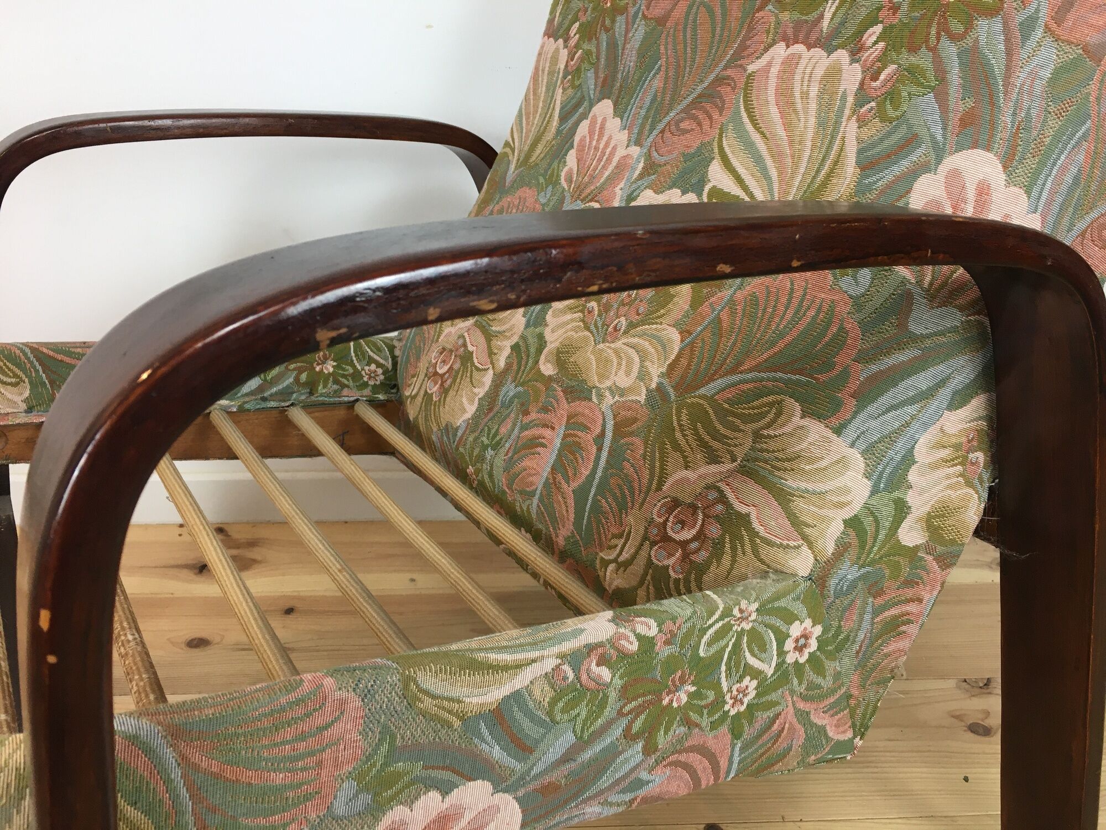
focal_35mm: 29
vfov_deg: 48.2
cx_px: 553
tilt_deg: -21.0
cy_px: 415
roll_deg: -1.0
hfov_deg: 61.7
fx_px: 927
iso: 40
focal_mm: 4.15
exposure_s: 1/33
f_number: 2.2
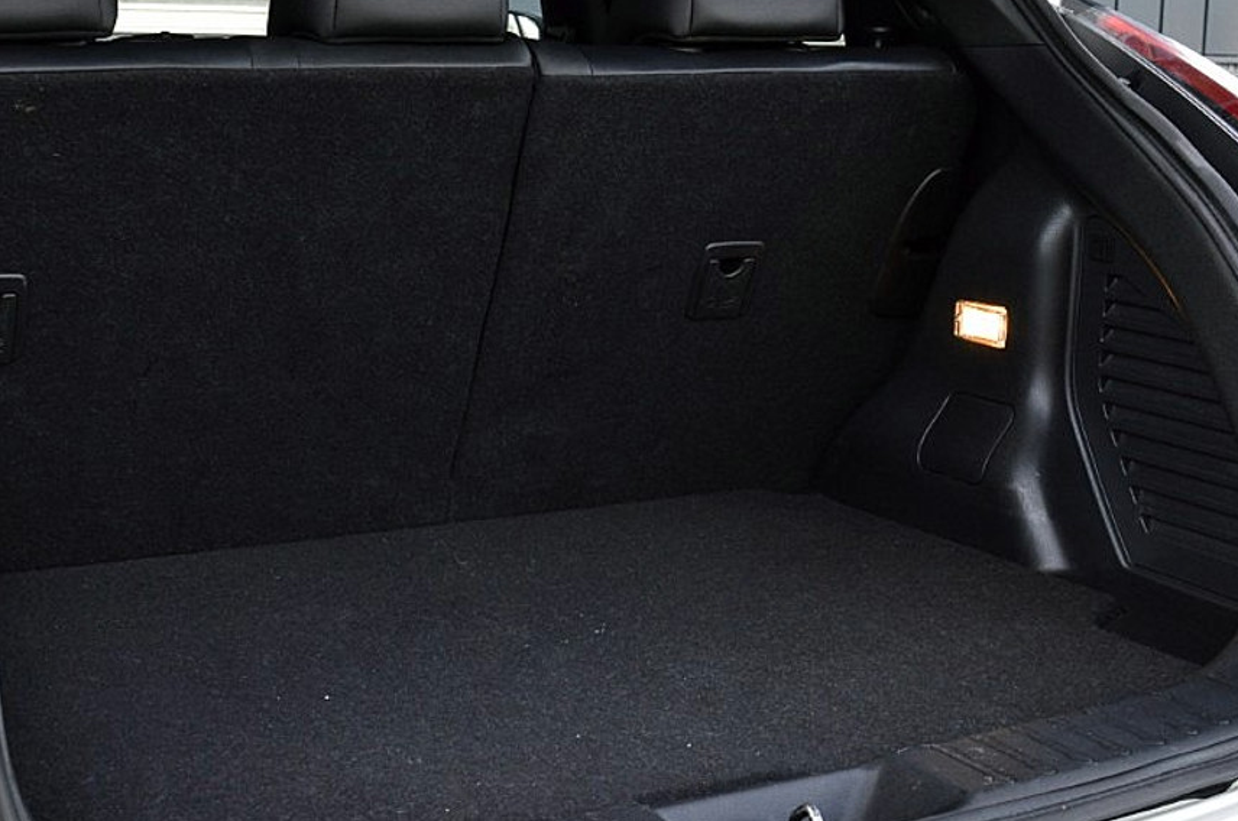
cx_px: 502
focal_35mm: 54
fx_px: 1854
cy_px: 379
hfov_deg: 36.8
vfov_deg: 25.0
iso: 400
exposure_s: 1/80
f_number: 8
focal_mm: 22
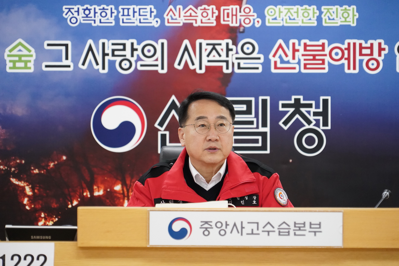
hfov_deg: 11.4
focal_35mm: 181
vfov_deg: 7.6
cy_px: 133
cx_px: 200
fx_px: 2006
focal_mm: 181
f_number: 6.3
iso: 6400
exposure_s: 1/320
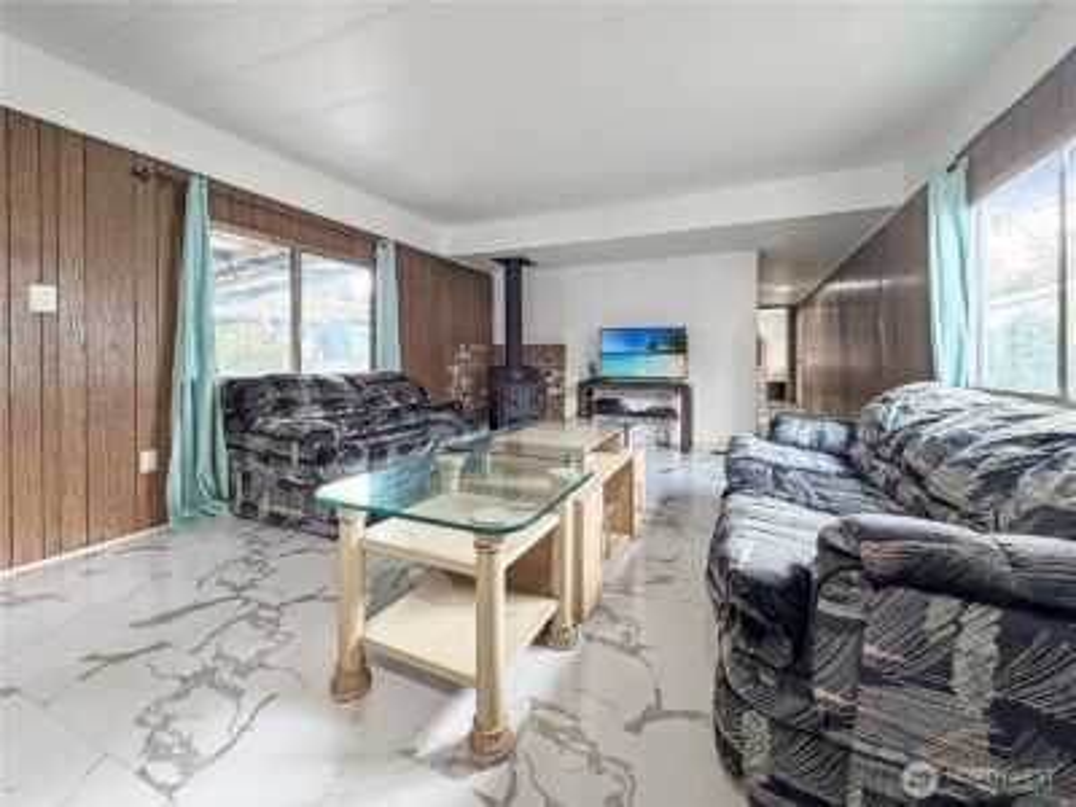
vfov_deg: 85.7
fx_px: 435
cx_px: 538
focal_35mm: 14
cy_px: 404
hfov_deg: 102.1
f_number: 2.2
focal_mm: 2.22
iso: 200
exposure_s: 1/60
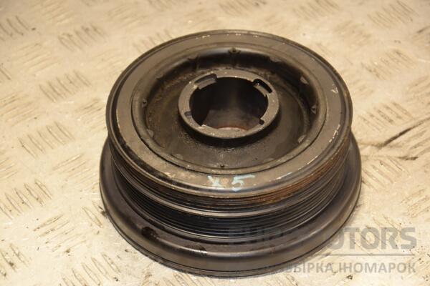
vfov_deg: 13.8
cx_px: 215
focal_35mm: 99
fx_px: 1182
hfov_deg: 20.6
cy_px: 143
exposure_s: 1/160
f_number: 5.3
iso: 800
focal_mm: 66
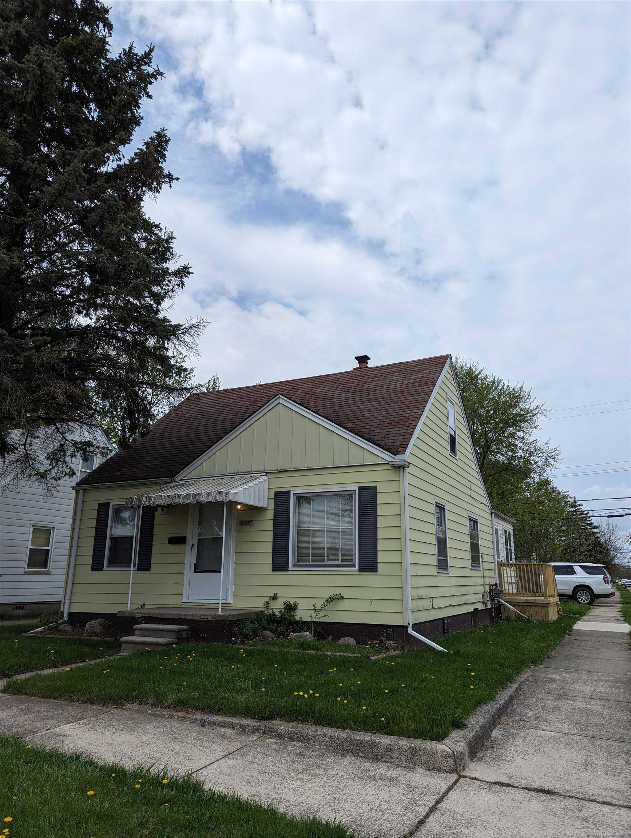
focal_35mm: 24
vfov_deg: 71.5
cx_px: 316
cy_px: 419
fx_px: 582
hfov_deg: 56.9
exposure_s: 1/4049
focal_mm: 6.81
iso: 55
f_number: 1.85
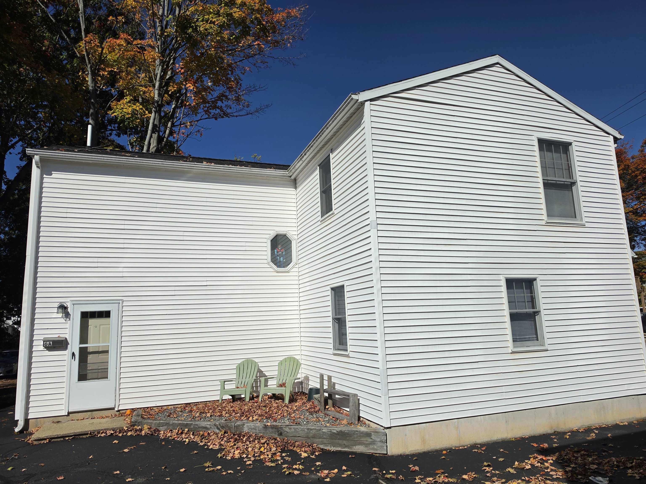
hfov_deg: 73.9
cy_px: 242
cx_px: 323
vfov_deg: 58.9
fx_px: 429
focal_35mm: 23
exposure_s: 1/7939
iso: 20
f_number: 1.4
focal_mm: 6.5
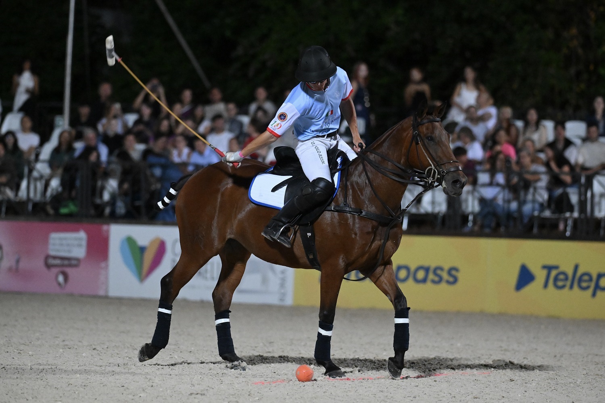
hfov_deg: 10.3
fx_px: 3360
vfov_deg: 6.9
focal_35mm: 200
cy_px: 202
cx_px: 302
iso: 8000
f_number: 2.8
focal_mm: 200
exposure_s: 1/1600
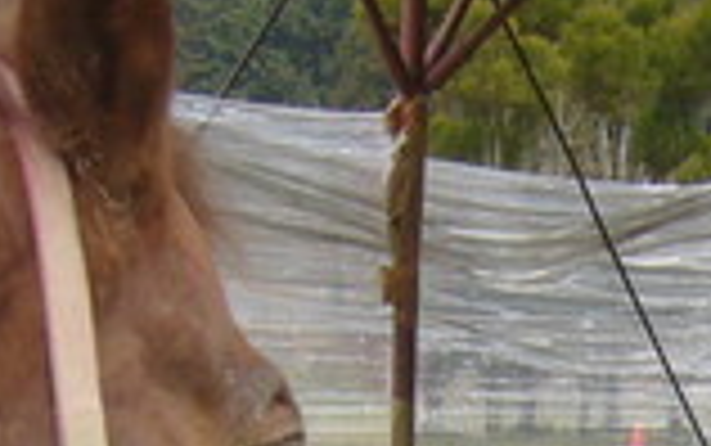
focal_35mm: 188
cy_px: 685
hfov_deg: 10.7
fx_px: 3645
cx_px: 1112
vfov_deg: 6.9
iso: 80
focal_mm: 5.8
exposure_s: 1/250
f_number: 2.8
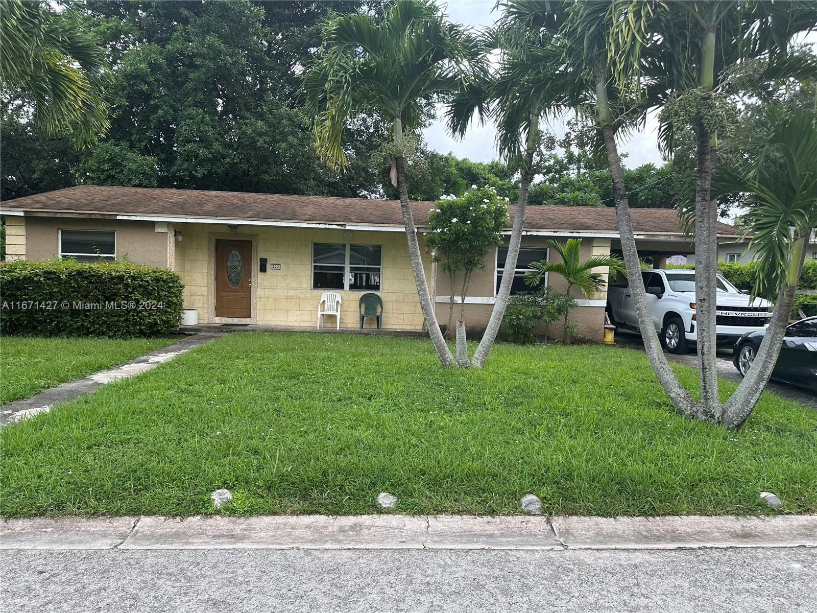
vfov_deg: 56.8
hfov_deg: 71.6
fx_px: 566
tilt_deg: -4.0
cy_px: 306
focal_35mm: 24
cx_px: 408
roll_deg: -2.5
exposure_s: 1/529
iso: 80
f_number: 1.78
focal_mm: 6.86
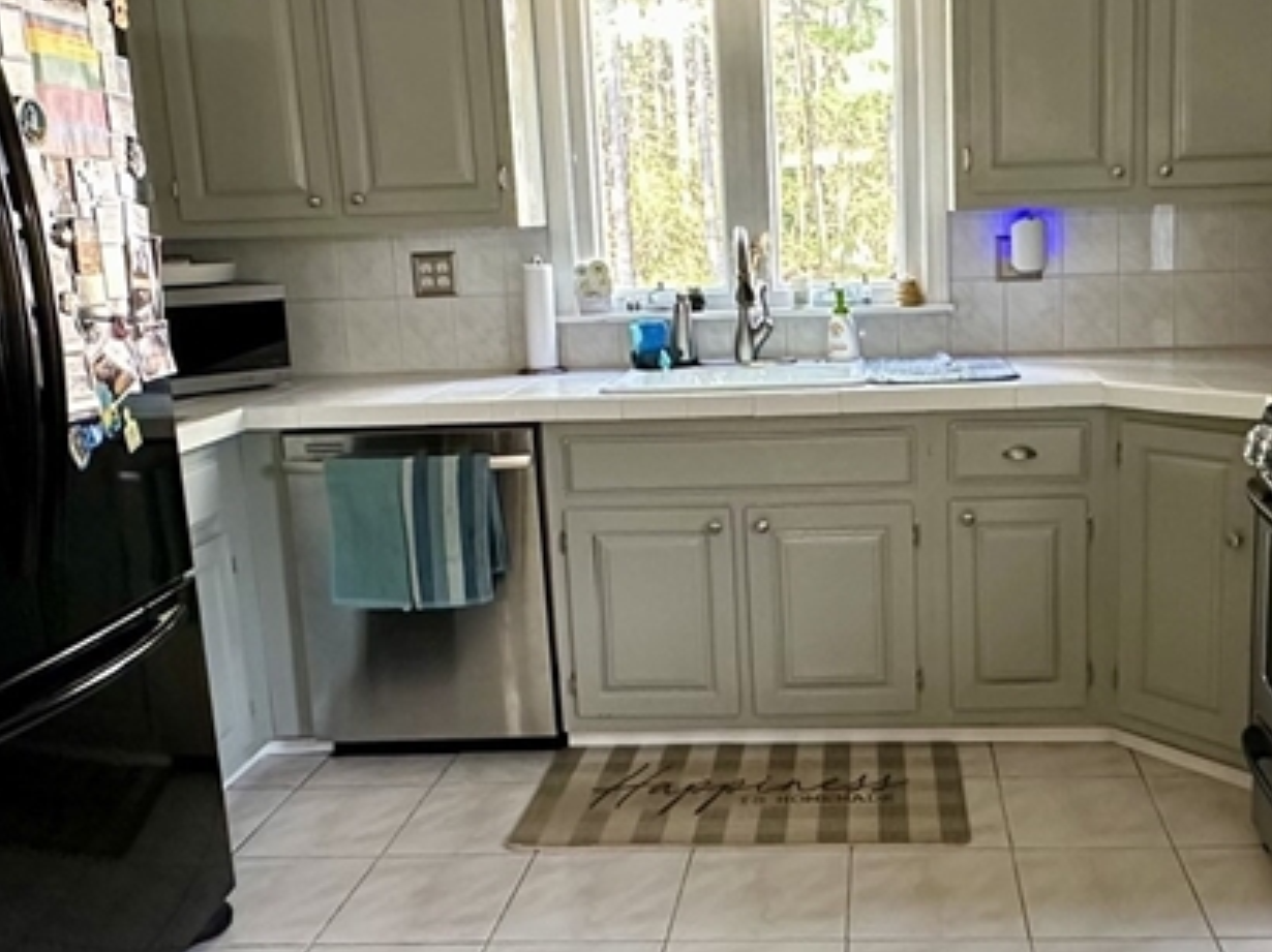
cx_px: 825
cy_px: 437
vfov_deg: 40.6
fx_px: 1285
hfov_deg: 51.9
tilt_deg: -9.2
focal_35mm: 35
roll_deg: +1.5
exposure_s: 1/60
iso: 400
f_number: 2.2
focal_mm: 2.22
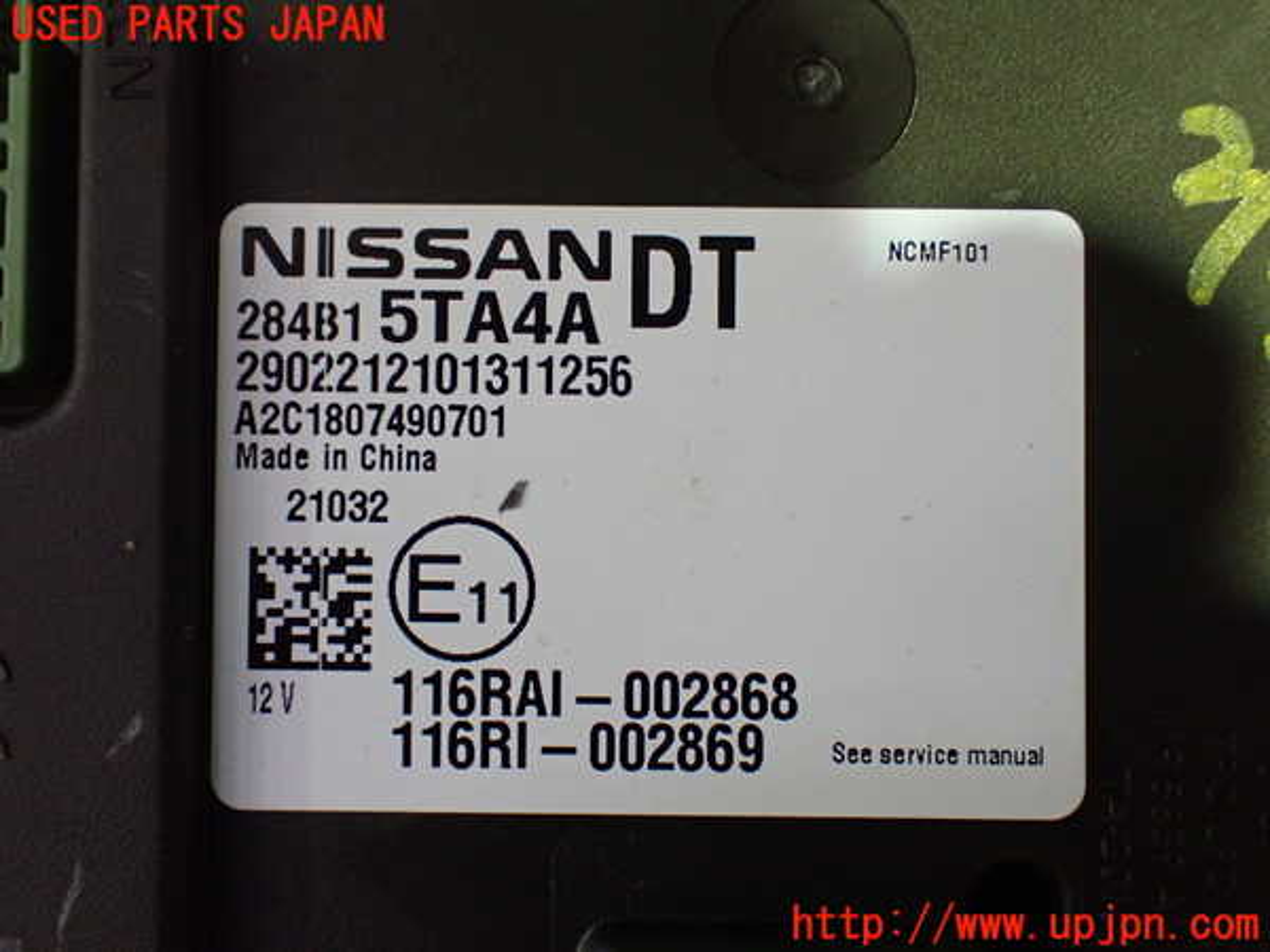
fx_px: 1394
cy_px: 476
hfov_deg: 49.0
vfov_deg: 37.7
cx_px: 635
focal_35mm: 38
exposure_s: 1/40
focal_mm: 6.83
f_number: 2.7
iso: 1000
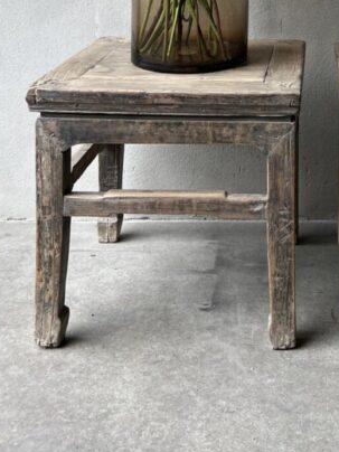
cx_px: 311
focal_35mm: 60
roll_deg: -0.2
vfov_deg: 29.2
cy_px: -42
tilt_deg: -5.2
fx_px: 783
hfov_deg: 23.7
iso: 50
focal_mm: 5.7
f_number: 1.5
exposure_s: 1/347
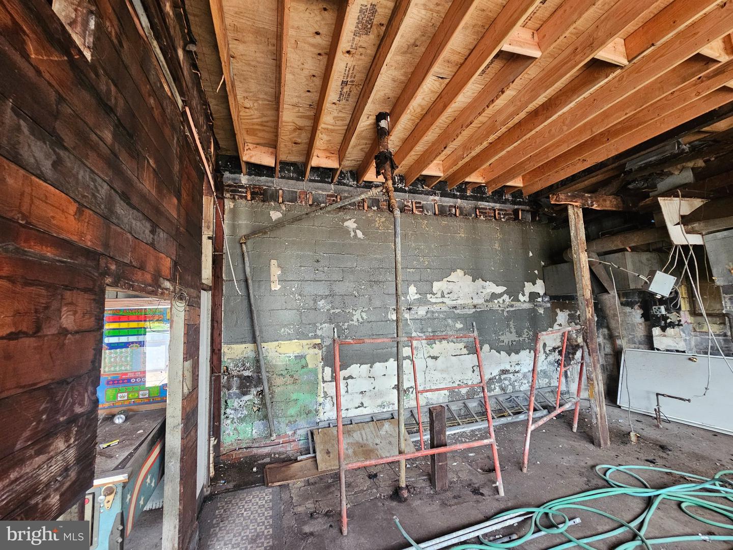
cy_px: 275
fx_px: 275
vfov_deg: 89.9
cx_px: 366
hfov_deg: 106.2
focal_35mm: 13
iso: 400
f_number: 2.2
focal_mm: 2.2
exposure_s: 1/30
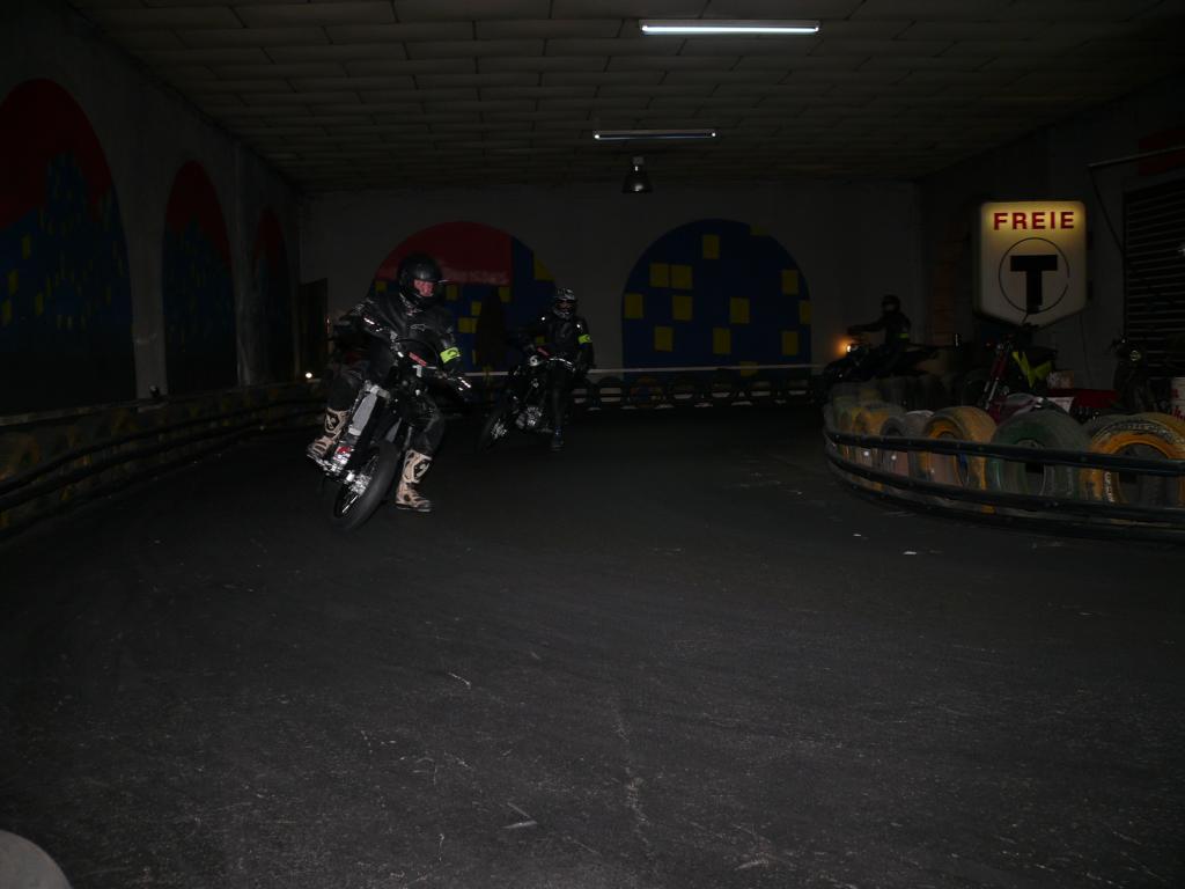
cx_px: 592
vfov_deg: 40.7
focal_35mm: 35
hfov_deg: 52.6
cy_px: 444
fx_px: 1198
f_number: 2.8
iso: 100
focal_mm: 7.4
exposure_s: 1/30
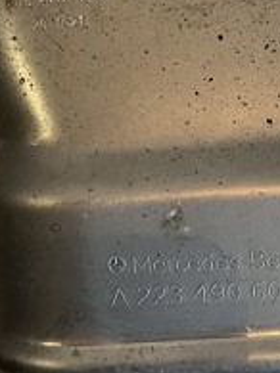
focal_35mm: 64
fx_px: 691
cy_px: 98
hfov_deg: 22.7
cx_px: 206
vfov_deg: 29.8
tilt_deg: -77.5
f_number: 1.5
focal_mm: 5.7
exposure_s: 1/50
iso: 160
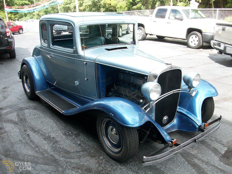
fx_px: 228
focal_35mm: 34
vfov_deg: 41.8
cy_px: 87
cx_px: 116
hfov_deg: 54.0
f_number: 2.8
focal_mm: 5.7
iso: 64
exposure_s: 1/211
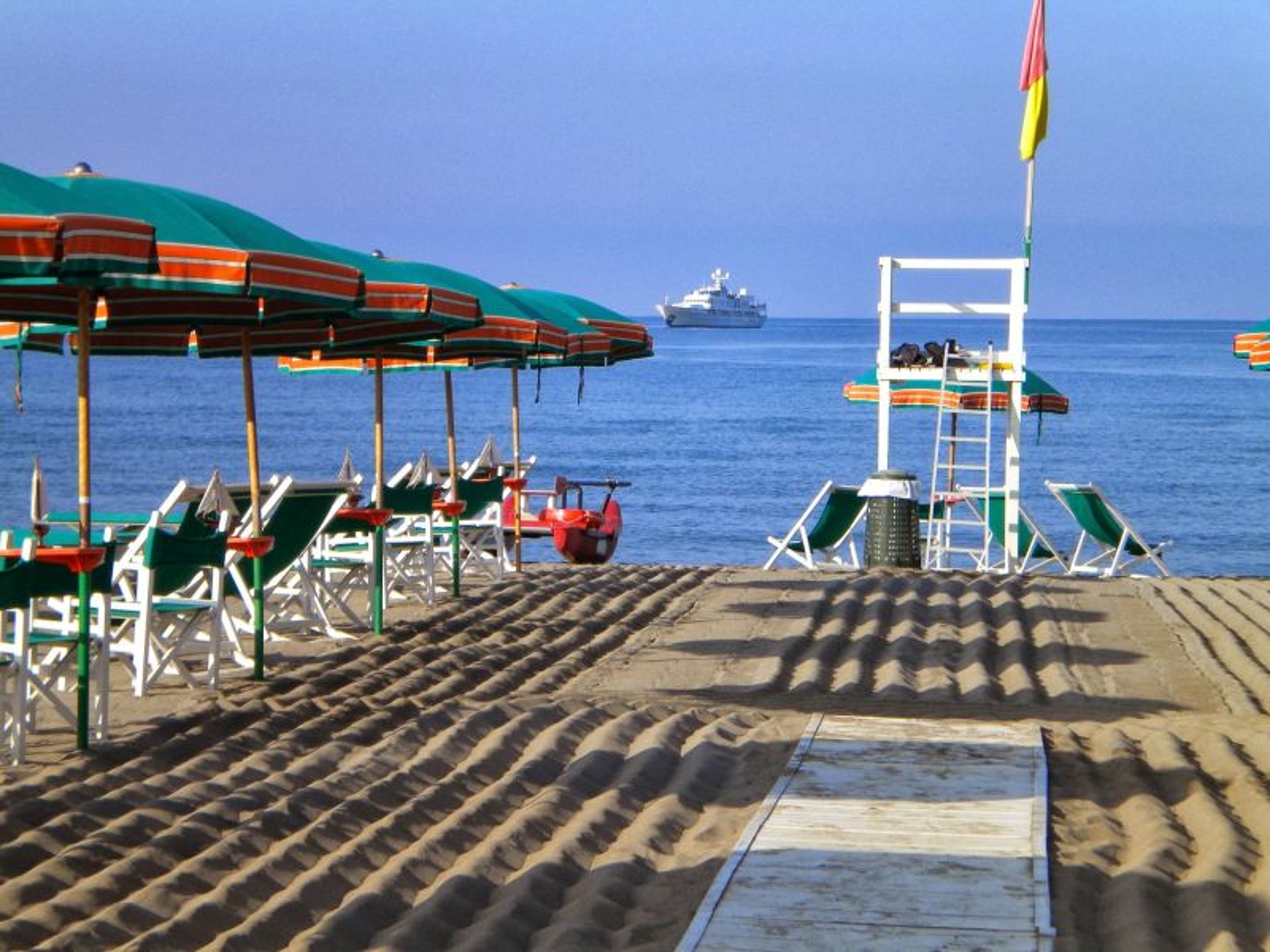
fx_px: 3852
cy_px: 476
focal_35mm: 105
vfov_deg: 14.1
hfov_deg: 18.7
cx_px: 635
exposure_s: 1/413
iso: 98
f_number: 5.9
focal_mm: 18.9
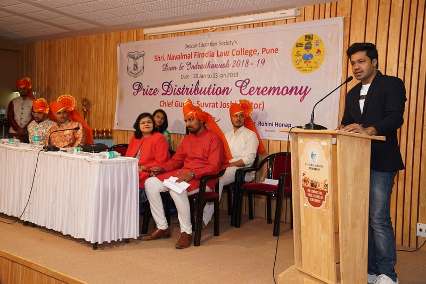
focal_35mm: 41
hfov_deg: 47.4
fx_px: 485
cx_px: 213
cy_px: 142
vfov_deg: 32.6
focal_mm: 41
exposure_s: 1/125
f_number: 3.5
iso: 800
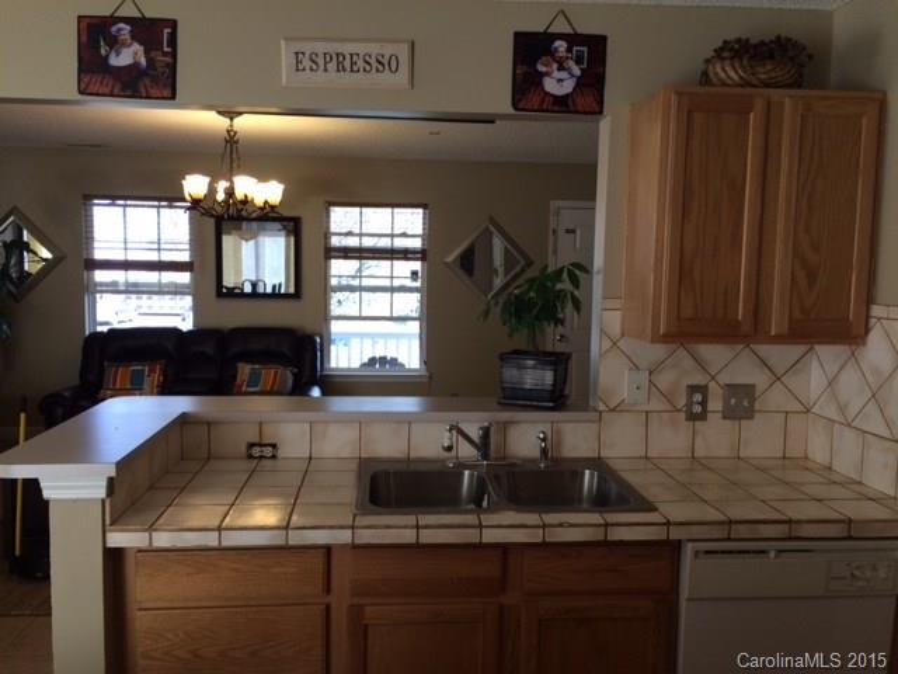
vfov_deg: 48.2
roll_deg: -0.4
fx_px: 752
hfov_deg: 61.7
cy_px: 337
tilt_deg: -5.7
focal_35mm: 29
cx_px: 449
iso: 64
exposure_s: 1/120
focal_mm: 4.15
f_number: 2.2
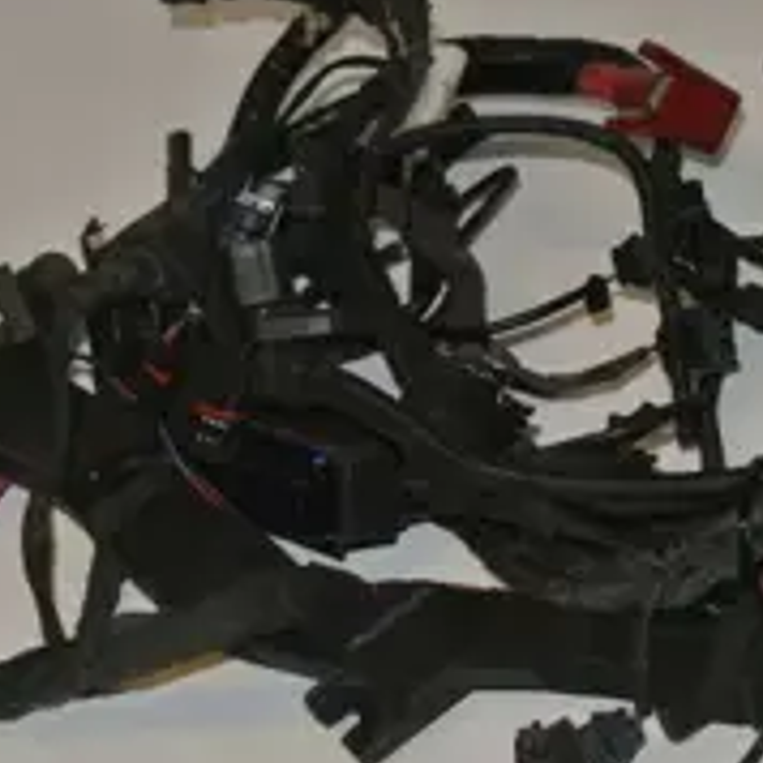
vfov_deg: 13.8
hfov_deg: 13.6
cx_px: 827
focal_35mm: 126
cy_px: 446
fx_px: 3142
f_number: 4.5
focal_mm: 18.2
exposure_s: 1/60
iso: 200
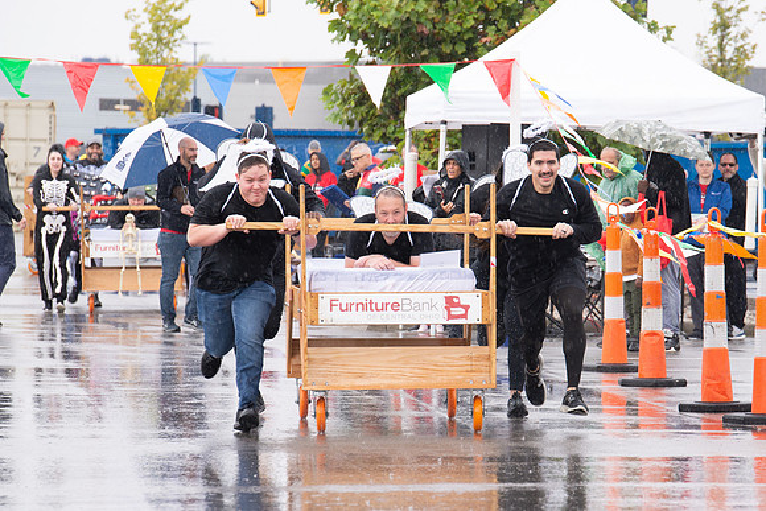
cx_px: 460
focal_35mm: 274
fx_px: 5830
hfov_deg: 7.5
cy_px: 333
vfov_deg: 5.0
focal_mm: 200
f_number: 7.1
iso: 800
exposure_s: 1/400
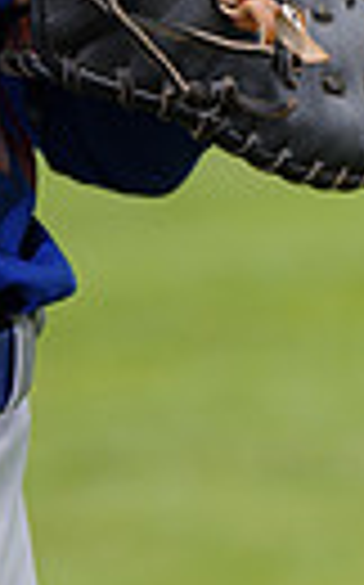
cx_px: -281
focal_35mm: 689
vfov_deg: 3.0
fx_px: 10960
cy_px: -405
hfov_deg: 1.9
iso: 100
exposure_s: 1/250
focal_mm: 151
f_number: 6.3
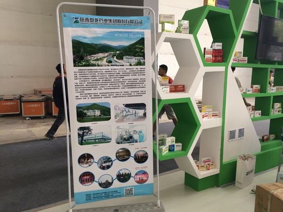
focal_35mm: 29
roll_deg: +0.7
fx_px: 237
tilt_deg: -9.1
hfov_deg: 61.7
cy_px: 106
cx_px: 142
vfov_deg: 48.2
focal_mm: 4.15
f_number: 2.2
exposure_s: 1/33
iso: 40
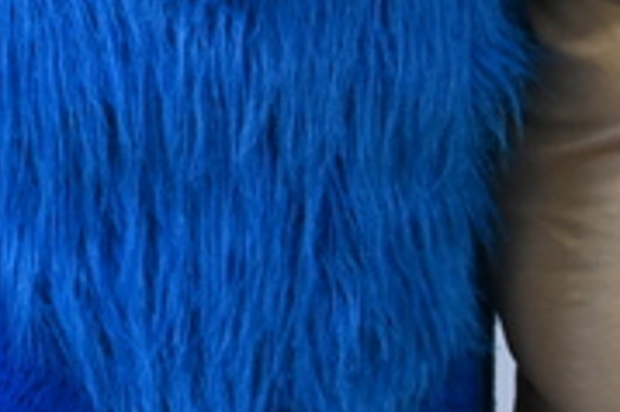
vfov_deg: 5.7
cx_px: 267
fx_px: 4129
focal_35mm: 240
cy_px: -151
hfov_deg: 8.6
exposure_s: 1/80
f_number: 4
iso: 3200
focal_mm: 42
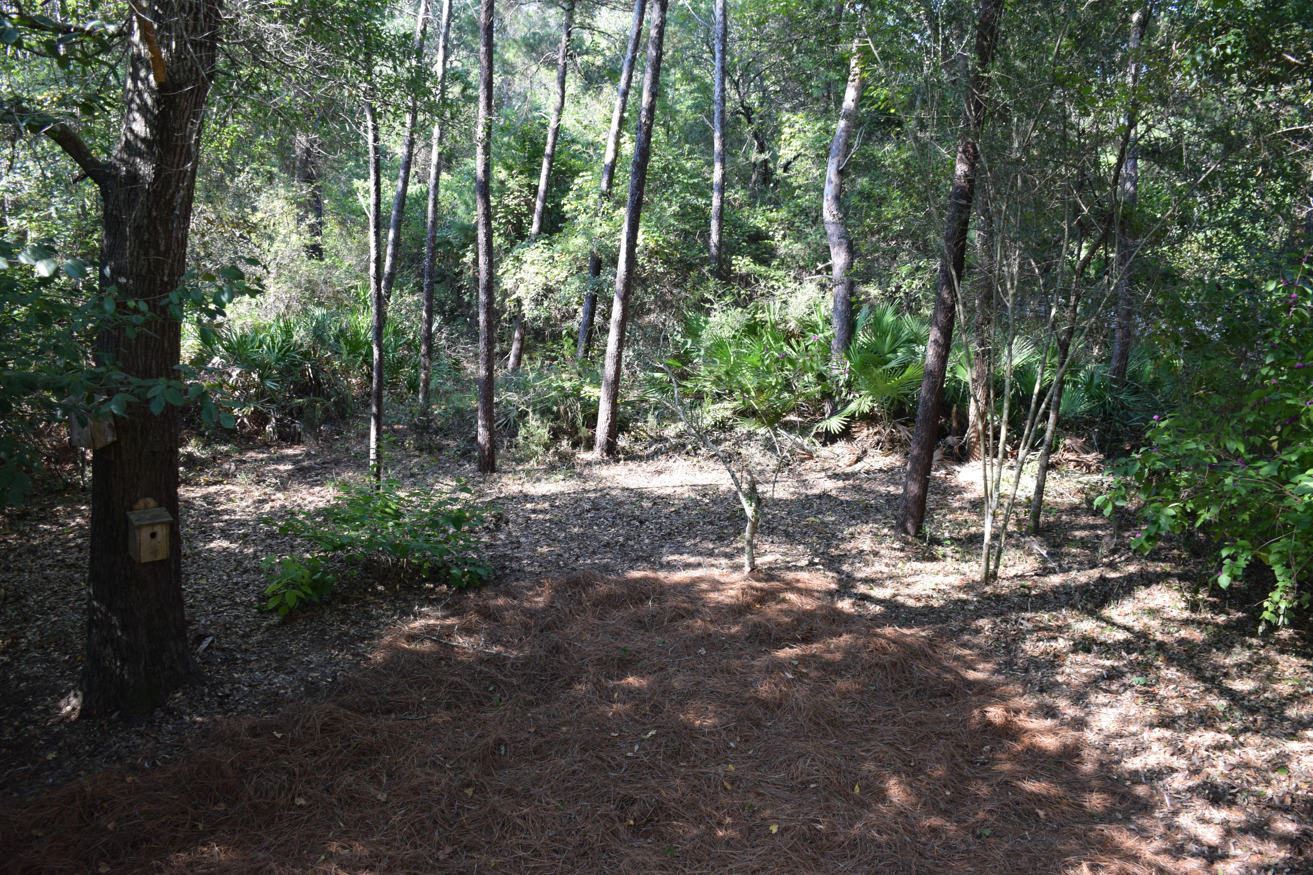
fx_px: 985
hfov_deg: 67.4
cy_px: 438
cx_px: 656
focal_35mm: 27
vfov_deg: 47.9
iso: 400
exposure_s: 1/125
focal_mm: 18
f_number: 5.6
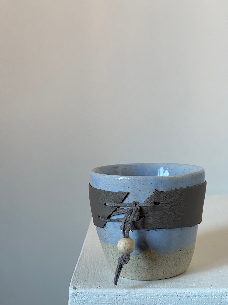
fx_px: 562
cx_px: 114
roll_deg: +2.6
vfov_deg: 30.3
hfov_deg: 22.9
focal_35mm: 64
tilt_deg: -6.9
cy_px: 152
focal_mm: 7.5
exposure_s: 1/66
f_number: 2.2
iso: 200
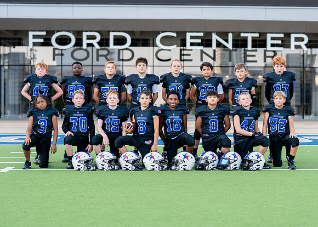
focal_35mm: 70
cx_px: 171
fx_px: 634
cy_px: 117
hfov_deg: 28.1
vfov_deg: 20.3
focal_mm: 50
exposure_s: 1/800
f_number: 2
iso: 200
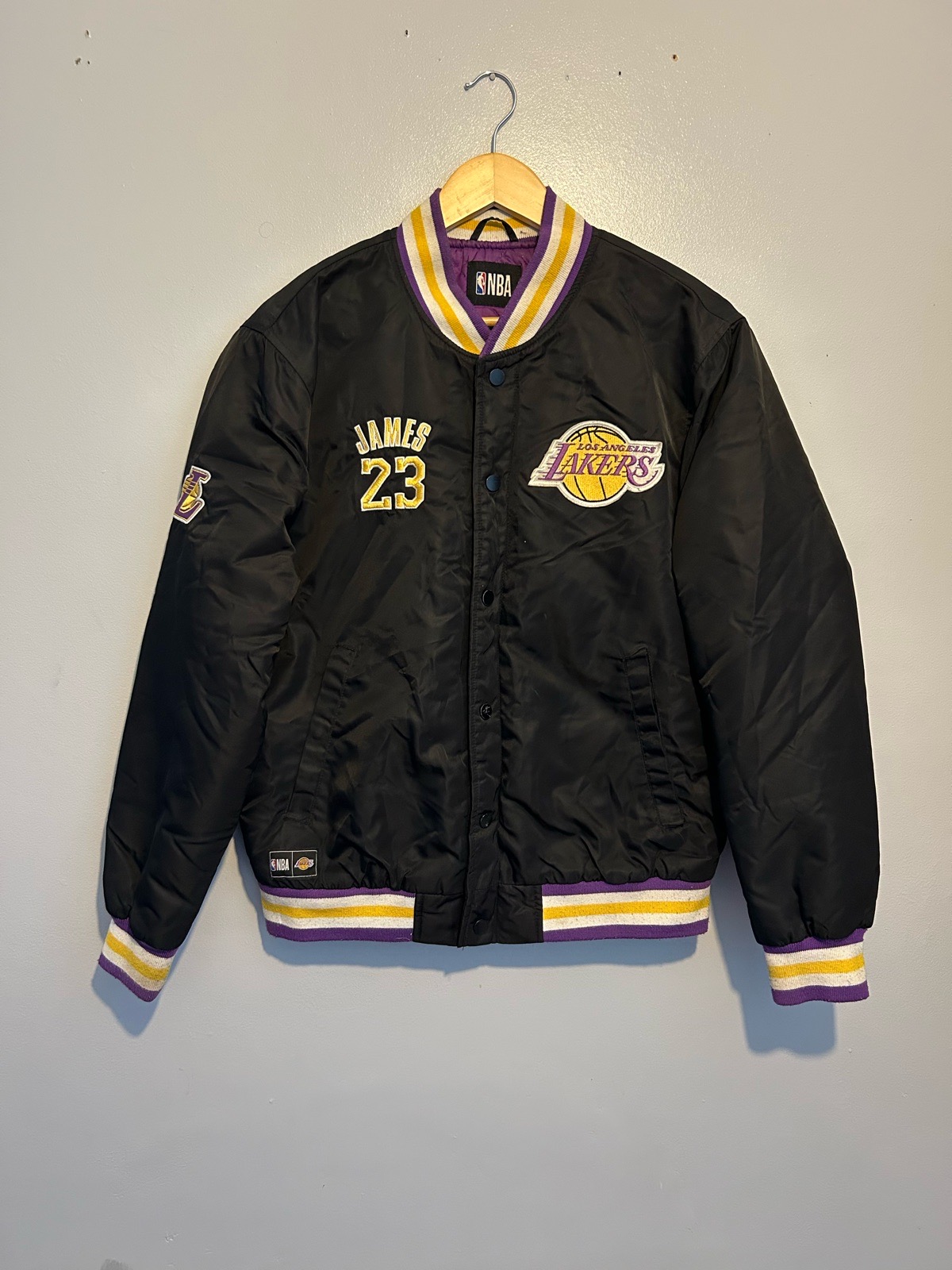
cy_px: 635
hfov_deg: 53.1
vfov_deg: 67.3
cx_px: 476
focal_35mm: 26
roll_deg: +0.0
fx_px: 953
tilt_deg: -7.9
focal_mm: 5.7
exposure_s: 1/50
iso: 320
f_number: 1.5
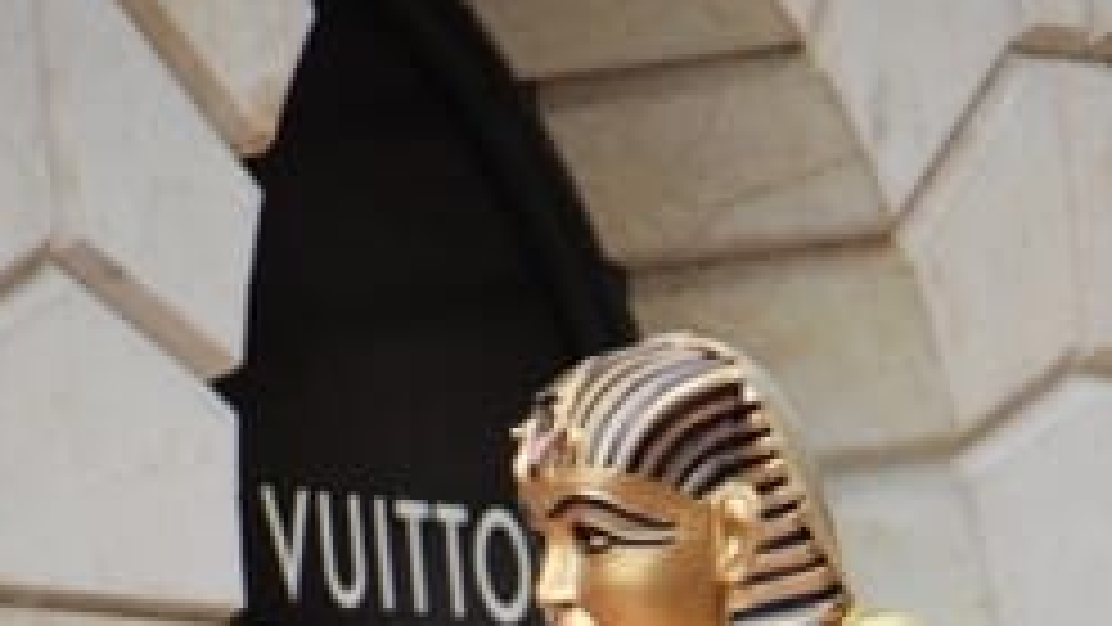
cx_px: 1020
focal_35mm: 963
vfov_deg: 1.3
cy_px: 1770
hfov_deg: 2.2
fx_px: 28390
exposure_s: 1/1600
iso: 800
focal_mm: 185
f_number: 6
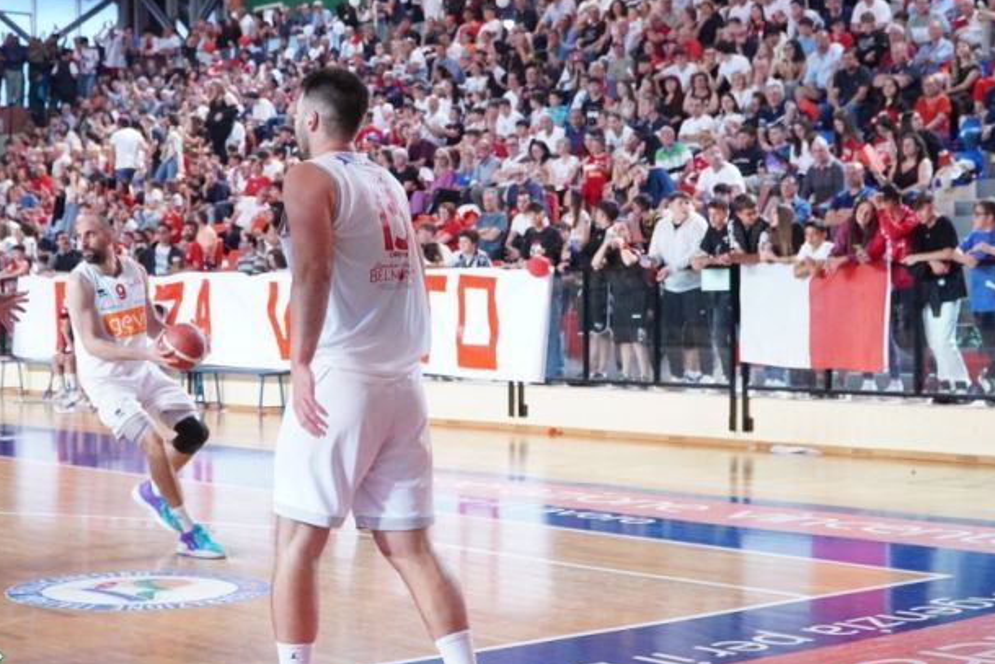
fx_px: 1742
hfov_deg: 31.8
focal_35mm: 63
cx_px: 408
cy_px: 287
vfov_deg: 21.6
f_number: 4
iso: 5000
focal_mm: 32
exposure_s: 1/500
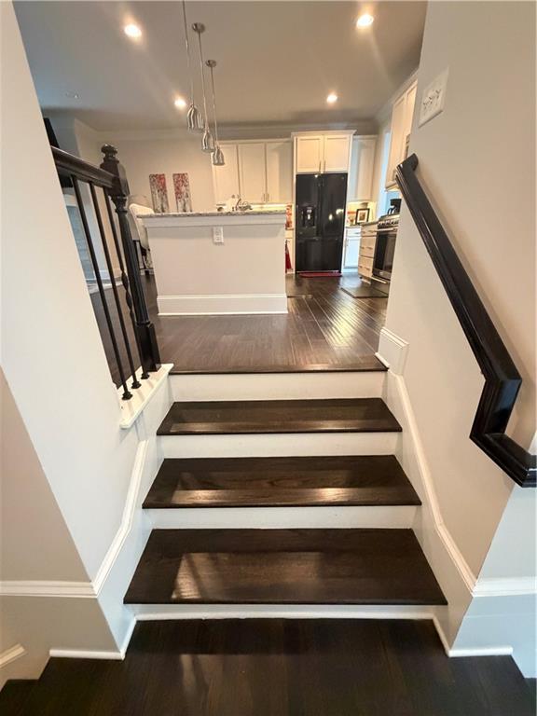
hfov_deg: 85.7
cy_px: 358
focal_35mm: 14
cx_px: 268
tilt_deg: -22.4
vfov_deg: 102.1
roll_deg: +1.9
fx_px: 290
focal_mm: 2.22
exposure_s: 1/40
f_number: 2.2
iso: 1000
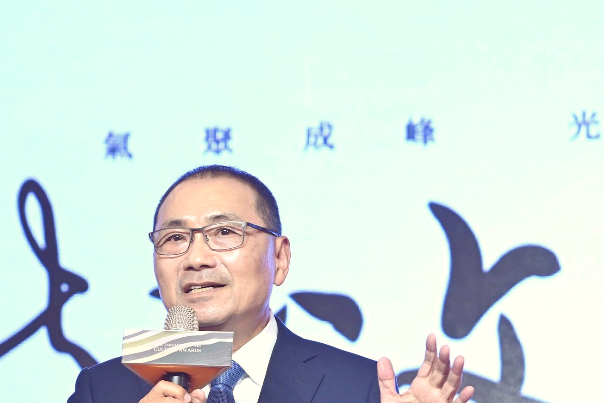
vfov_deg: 4.6
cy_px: 383
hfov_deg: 6.9
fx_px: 4999
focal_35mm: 298
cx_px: 339
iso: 1000
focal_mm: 120
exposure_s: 1/125
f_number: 4
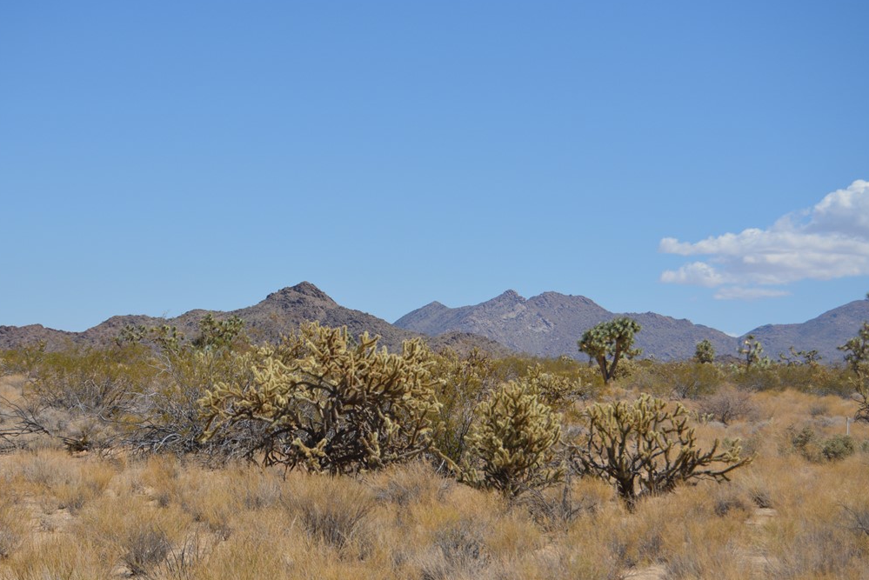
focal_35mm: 90
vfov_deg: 15.3
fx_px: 2162
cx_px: 417
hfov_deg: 22.7
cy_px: 290
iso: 400
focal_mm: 55
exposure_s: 1/2000
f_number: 7.1
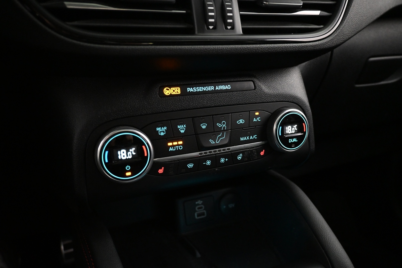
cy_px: 134
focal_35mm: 26
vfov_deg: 50.4
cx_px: 201
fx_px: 285
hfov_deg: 70.4
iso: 4000
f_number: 3.5
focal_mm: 17
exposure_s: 1/30
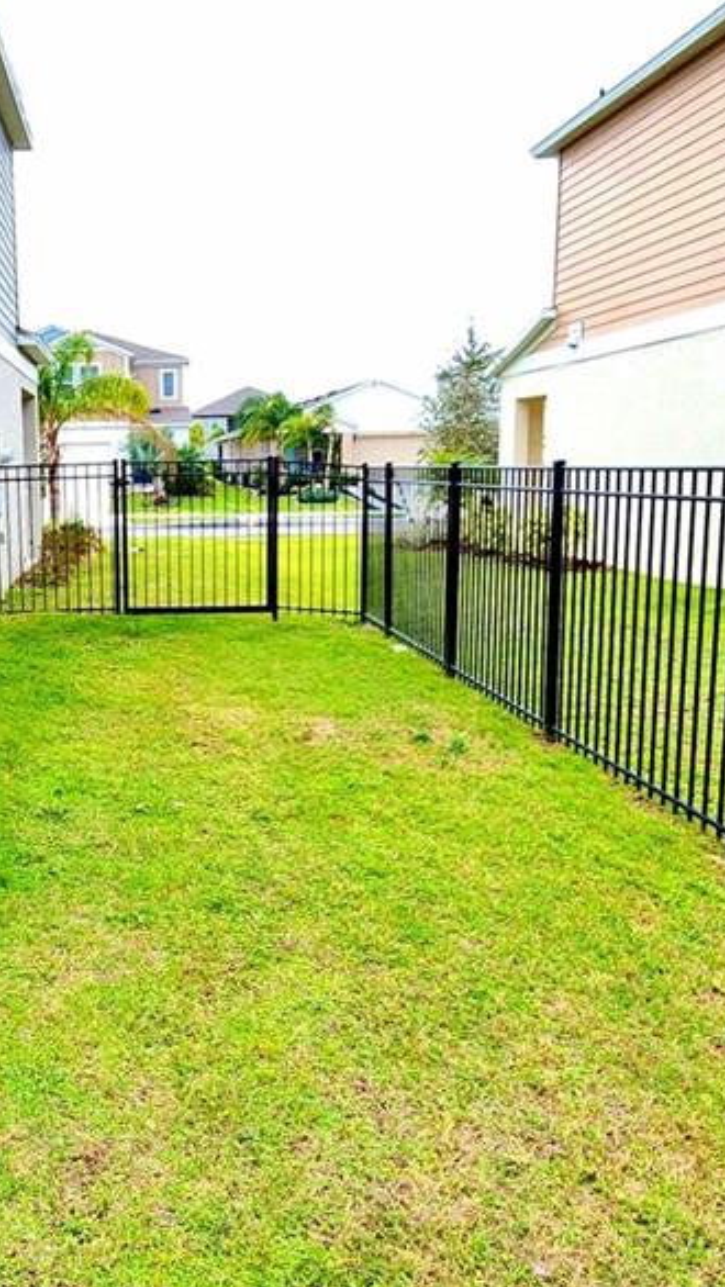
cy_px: 641
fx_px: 990
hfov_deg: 38.4
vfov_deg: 66.1
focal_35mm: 29
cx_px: 123
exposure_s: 1/305
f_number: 2.2
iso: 50
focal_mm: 2.2
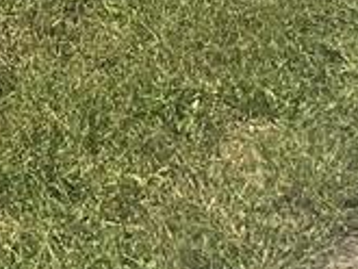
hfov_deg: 11.4
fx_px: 1542
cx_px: -451
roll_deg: -1.8
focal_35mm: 149
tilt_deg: -5.3
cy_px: -462
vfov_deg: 8.7
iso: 80
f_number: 1.78
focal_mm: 6.86
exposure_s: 1/4348
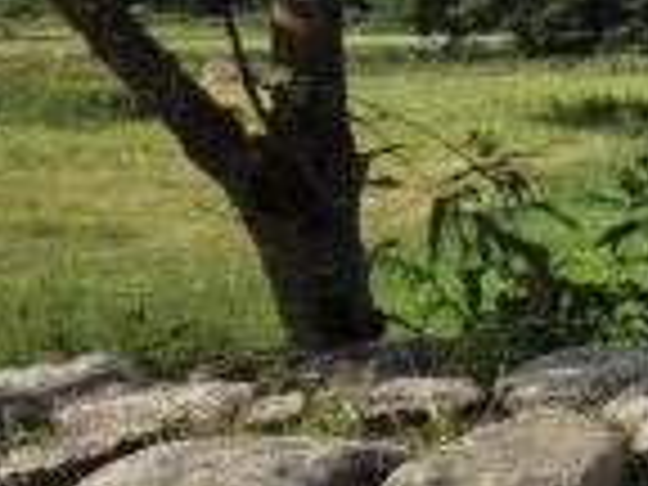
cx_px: 1251
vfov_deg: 15.4
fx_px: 1797
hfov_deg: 16.3
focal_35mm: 96
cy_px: 284
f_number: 1.8
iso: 80
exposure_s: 1/5399
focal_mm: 5.4
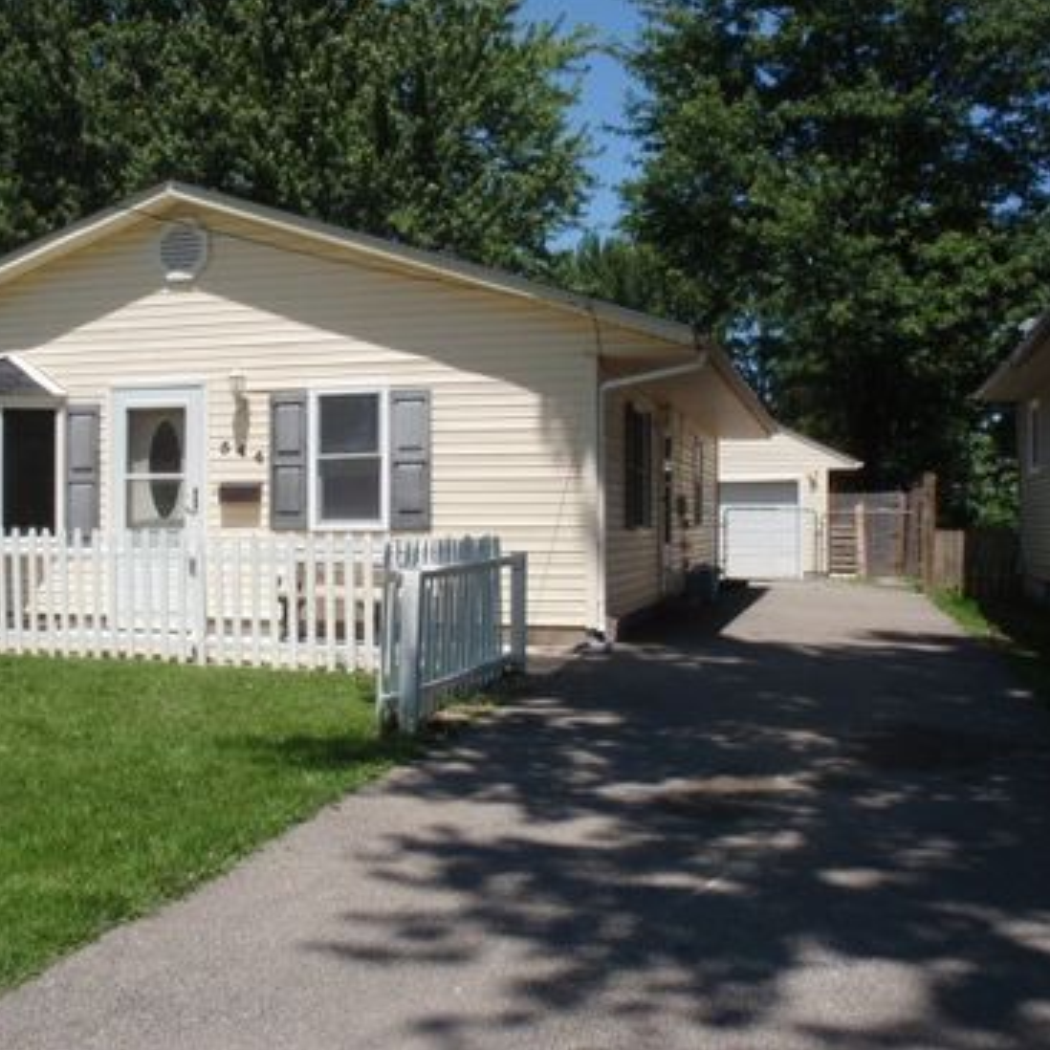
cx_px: 373
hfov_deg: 40.5
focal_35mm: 41
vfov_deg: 40.9
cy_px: 515
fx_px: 1407
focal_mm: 6.07
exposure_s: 1/125
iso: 64
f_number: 9
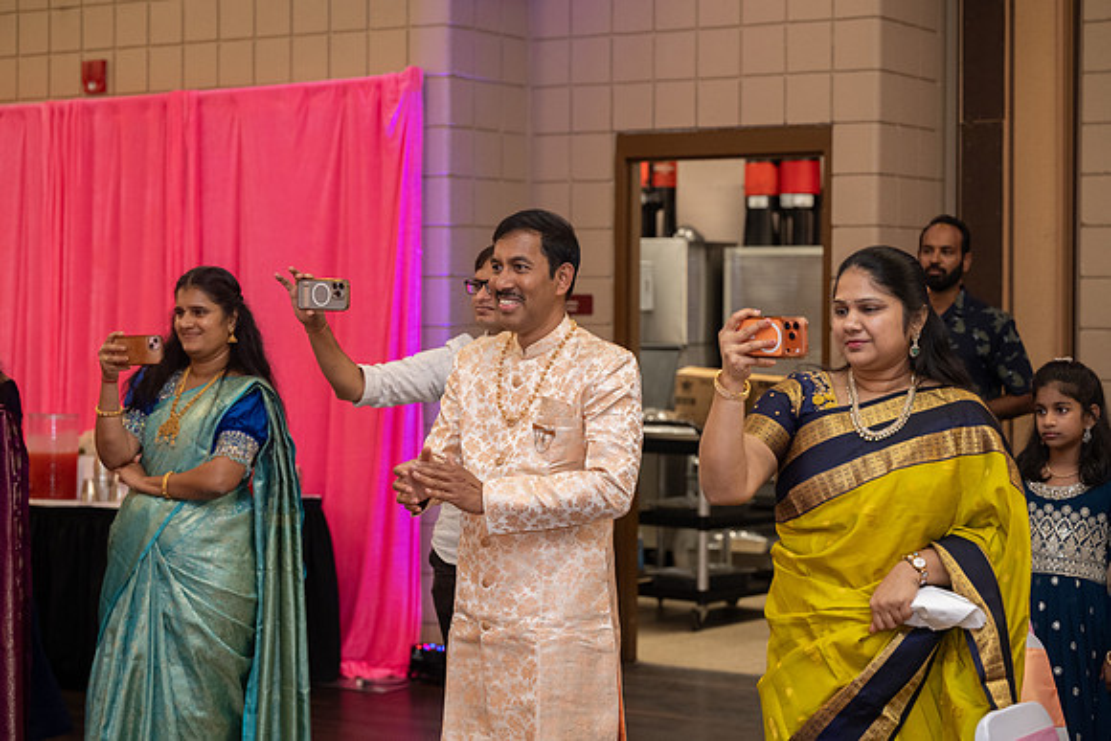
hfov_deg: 28.4
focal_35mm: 71
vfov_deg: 19.1
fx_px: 2198
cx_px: 556
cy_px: 370
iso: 1000
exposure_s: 1/160
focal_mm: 70
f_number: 3.5
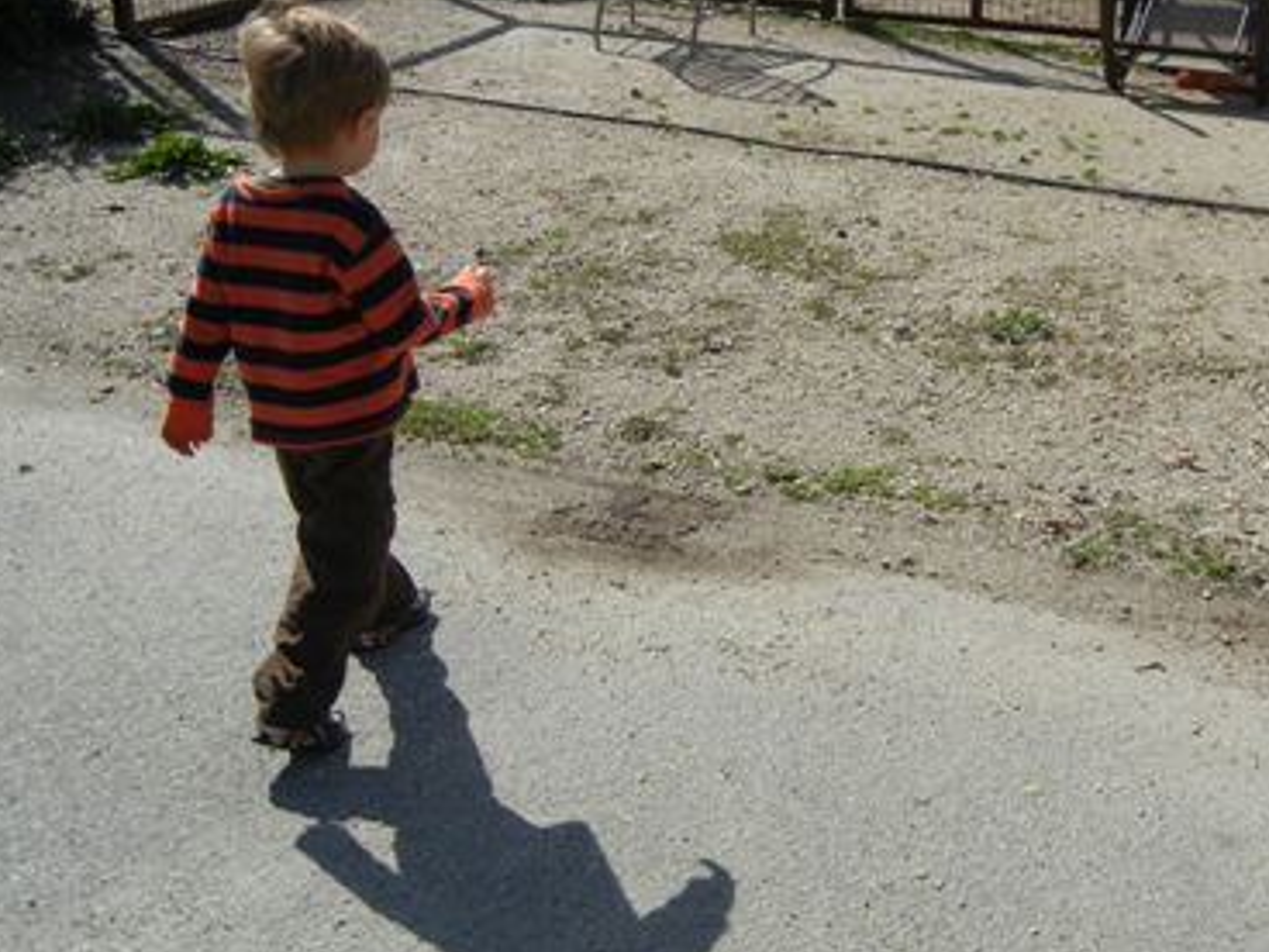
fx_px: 1760
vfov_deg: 30.2
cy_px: 421
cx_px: 872
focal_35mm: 48
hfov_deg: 39.1
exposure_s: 1/492
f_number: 7.2
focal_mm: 6.2
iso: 160
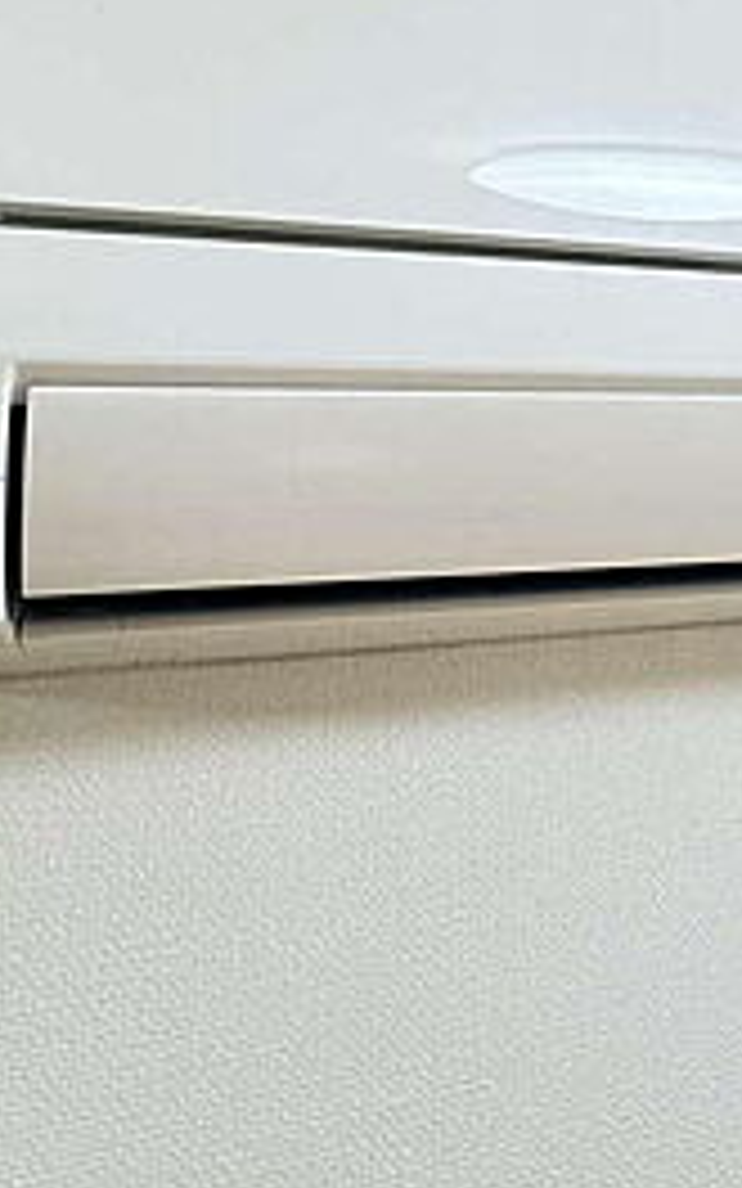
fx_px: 1165
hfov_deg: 32.9
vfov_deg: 49.9
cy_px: 194
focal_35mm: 36
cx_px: 715
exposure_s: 1/102
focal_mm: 2.22
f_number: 2.2
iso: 200
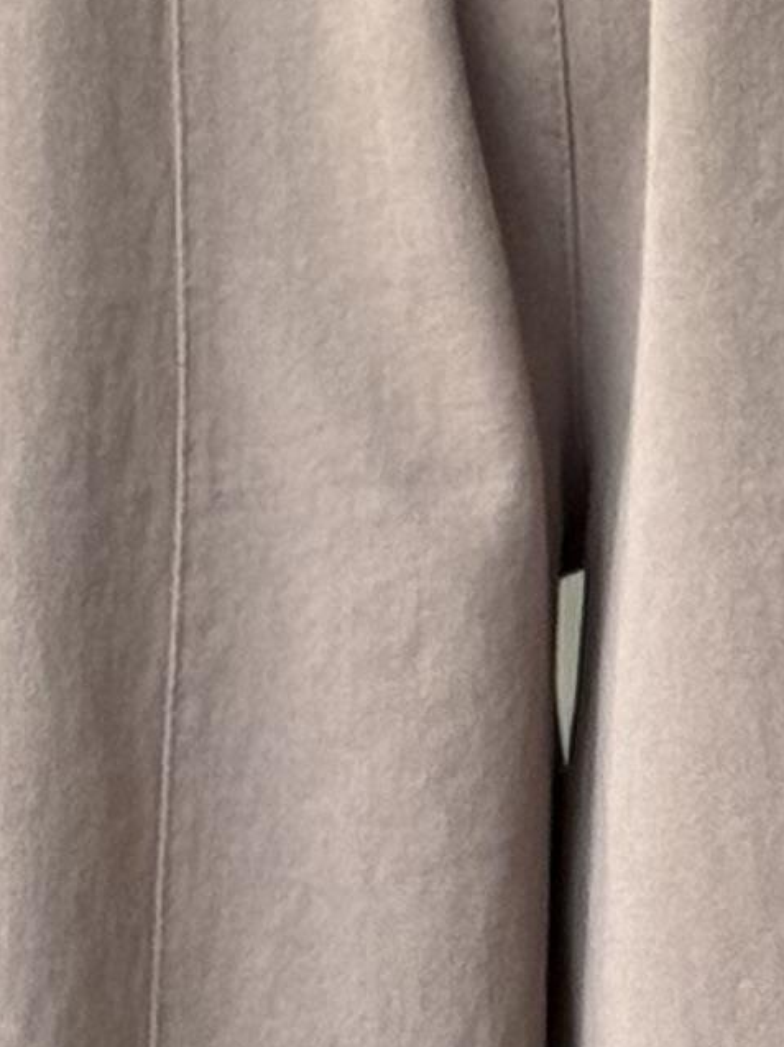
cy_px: 1672
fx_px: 9189
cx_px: 590
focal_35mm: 304
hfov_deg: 4.9
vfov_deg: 6.4
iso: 200
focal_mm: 6.76
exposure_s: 1/60
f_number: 1.78
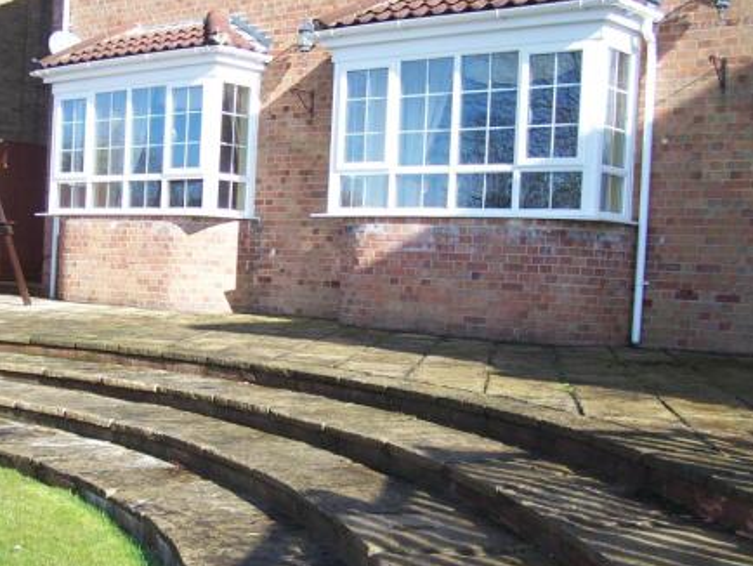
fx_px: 1110
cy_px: 348
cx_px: 298
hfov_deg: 37.3
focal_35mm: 51
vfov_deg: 28.5
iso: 80
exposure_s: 1/500
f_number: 2.8
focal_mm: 6.3
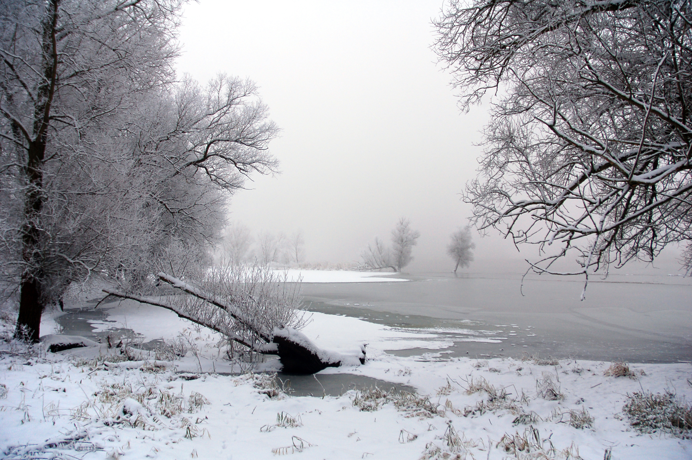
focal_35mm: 27
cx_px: 346
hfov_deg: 67.4
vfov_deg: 47.8
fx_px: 519
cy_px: 230
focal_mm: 18
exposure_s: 1/250
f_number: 4
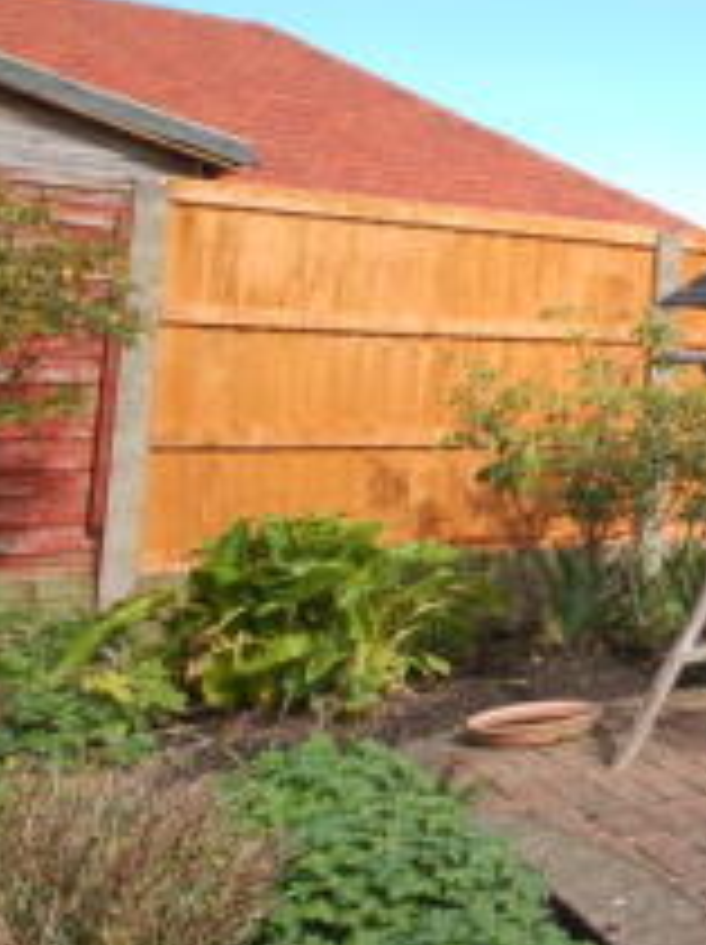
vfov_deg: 41.2
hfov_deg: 20.5
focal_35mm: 45
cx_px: 1318
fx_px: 1226
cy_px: 268
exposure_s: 1/400
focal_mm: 10
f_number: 10
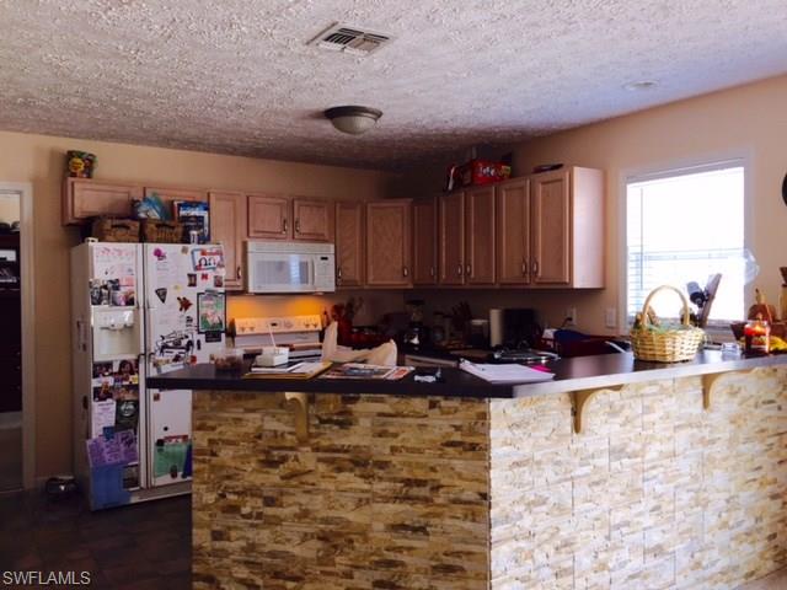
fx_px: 659
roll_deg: -0.7
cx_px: 394
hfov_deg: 61.7
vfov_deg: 48.2
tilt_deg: -1.5
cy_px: 295
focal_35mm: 29
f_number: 2.2
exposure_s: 1/30
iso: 32
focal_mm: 4.15
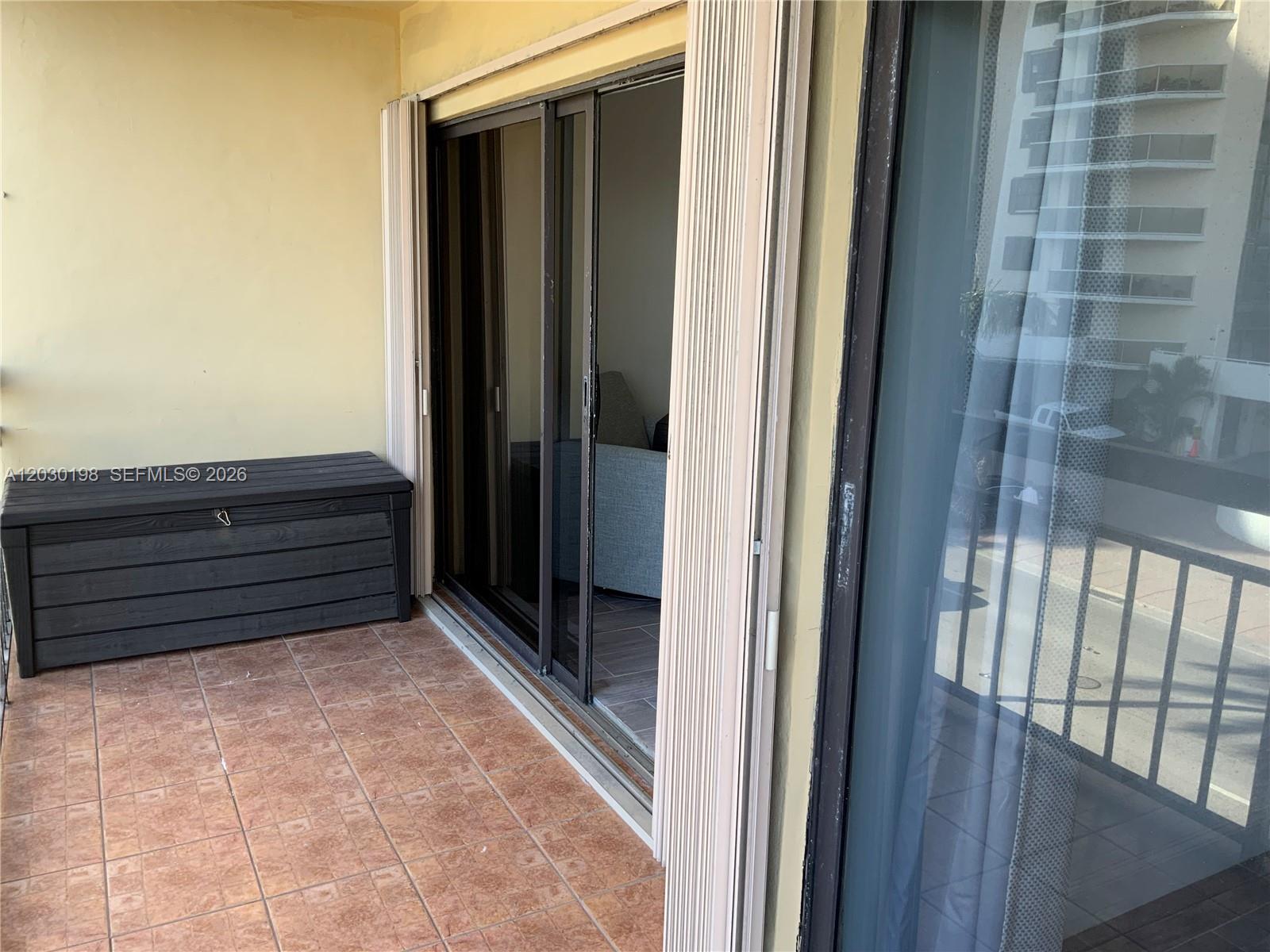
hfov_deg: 61.7
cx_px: 635
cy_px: 476
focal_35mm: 29
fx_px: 1064
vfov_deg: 48.2
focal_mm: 3
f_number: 1.8
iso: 20
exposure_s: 1/122
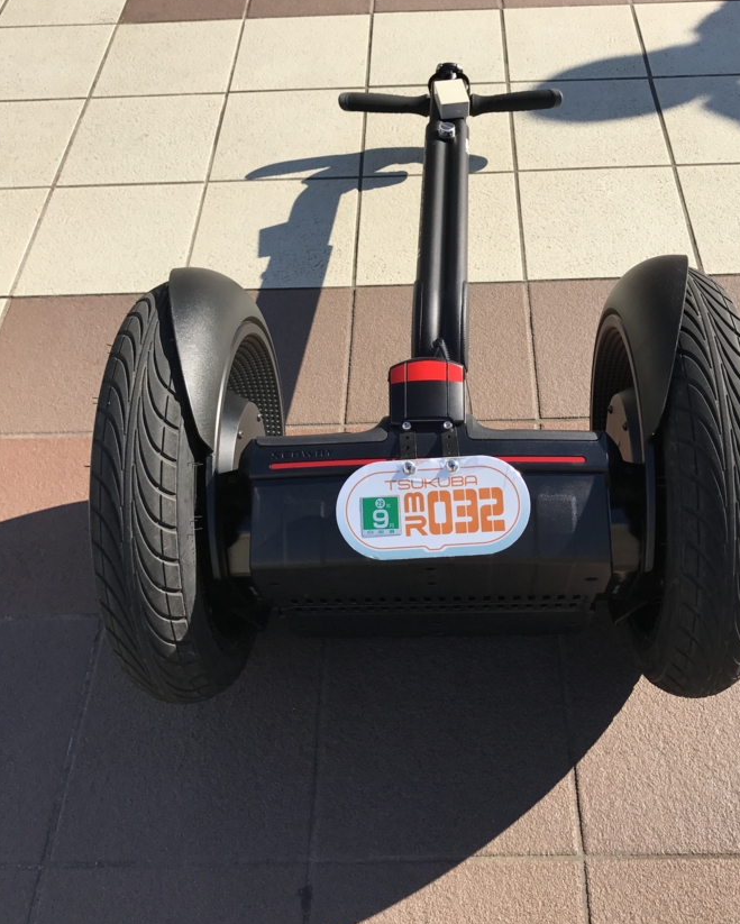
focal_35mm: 34
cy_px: 360
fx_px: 930
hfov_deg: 43.2
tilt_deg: -49.6
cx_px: 428
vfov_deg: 52.4
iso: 20
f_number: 1.8
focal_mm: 3.99
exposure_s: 1/1953
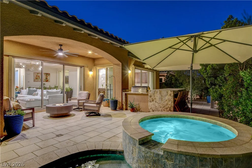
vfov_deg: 67.4
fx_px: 126
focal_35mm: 18
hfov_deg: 90.0
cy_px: 84
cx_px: 126
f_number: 9
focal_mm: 12
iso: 800
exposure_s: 1/1.25
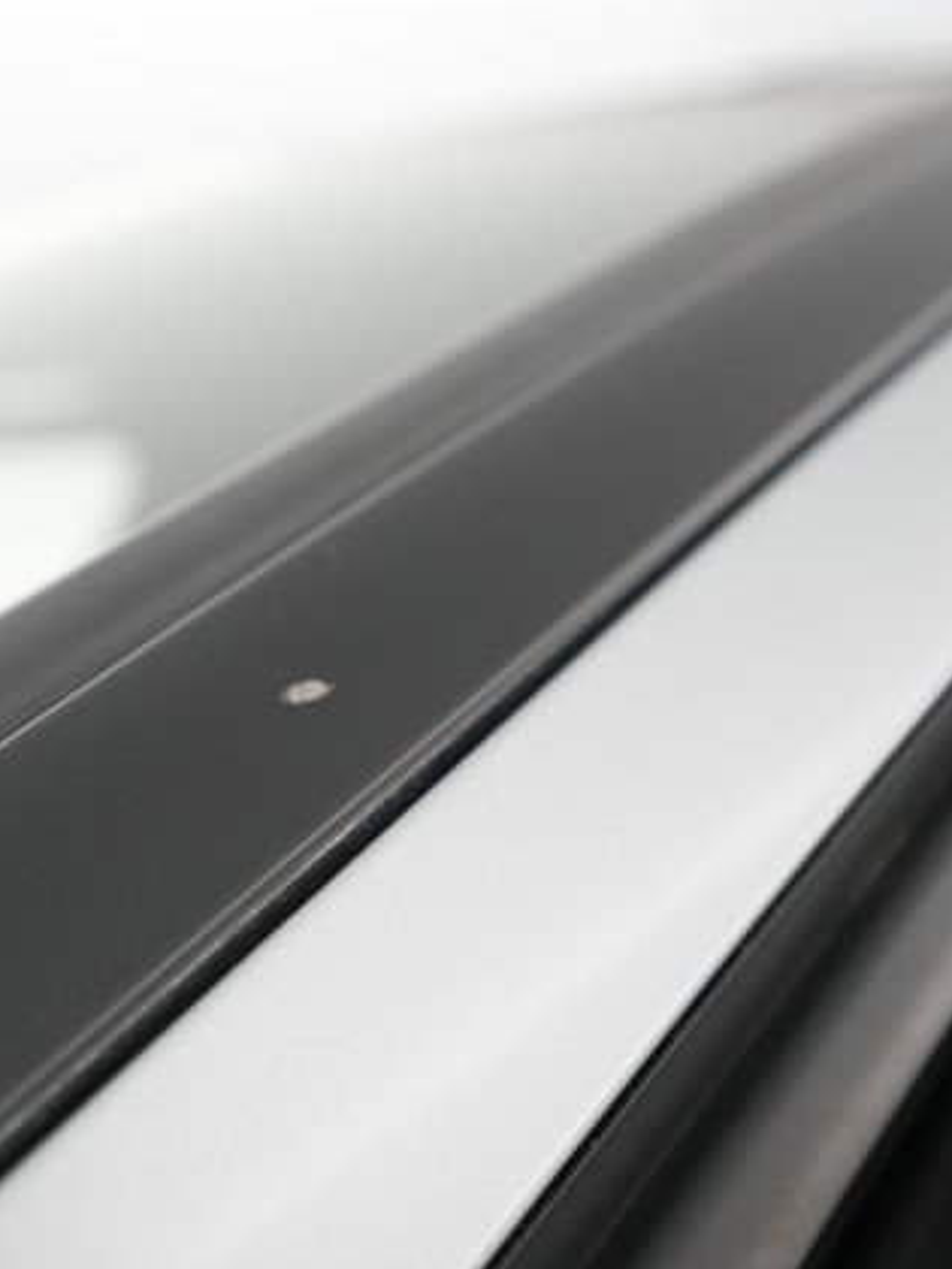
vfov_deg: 45.8
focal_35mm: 41
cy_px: 634
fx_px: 1503
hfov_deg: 34.1
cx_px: 190
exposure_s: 1/100
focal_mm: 28
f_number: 4.5
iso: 3200
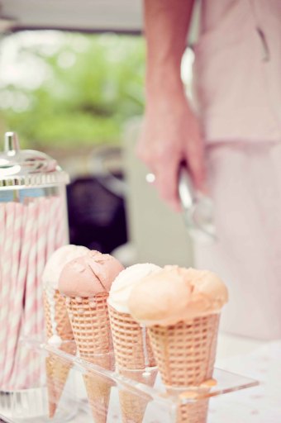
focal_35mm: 60
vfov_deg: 33.4
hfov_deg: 22.6
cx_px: 140
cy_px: 212
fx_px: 704
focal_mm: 40
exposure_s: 1/640
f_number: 2.8
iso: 320
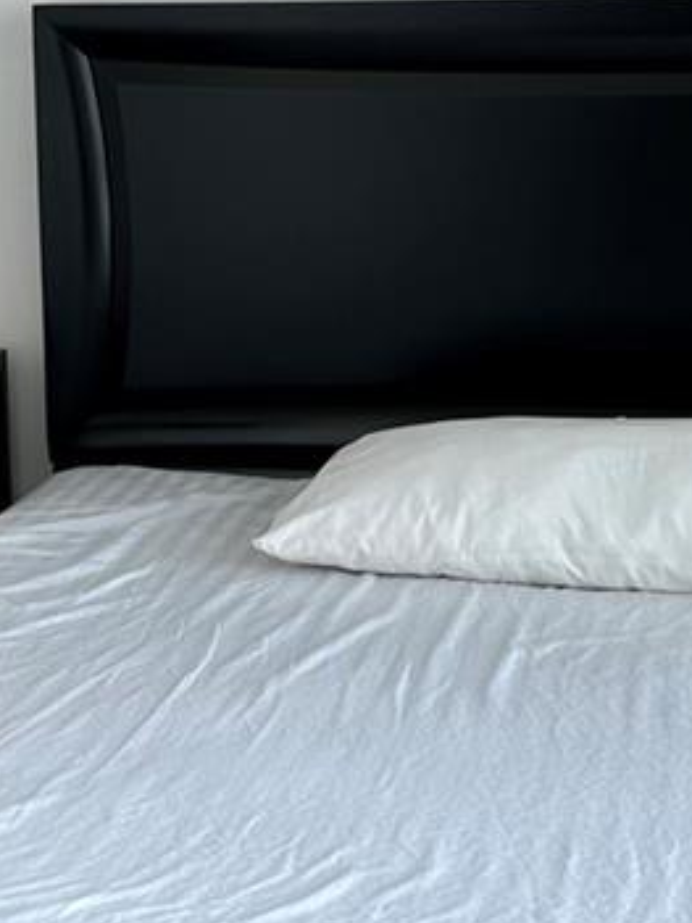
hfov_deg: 17.9
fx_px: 2187
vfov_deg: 23.8
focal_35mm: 82
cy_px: 455
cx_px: 189
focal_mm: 6.86
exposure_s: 1/132
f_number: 1.78
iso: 64
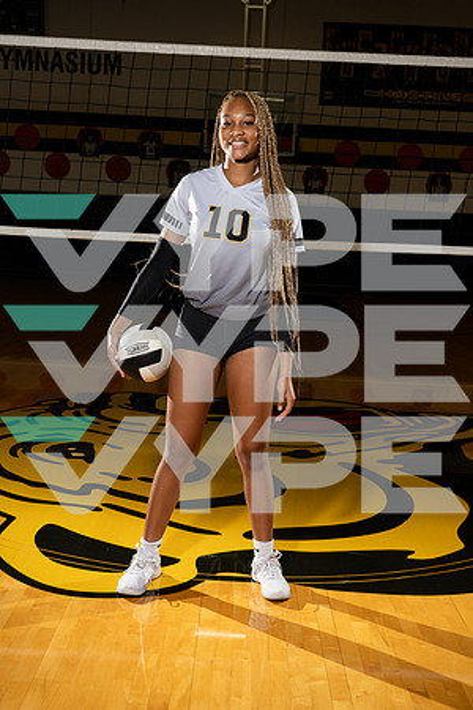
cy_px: 355
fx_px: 867
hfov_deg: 30.5
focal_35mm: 44
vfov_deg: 44.5
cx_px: 236
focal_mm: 44
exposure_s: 1/250
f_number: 7.1
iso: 250
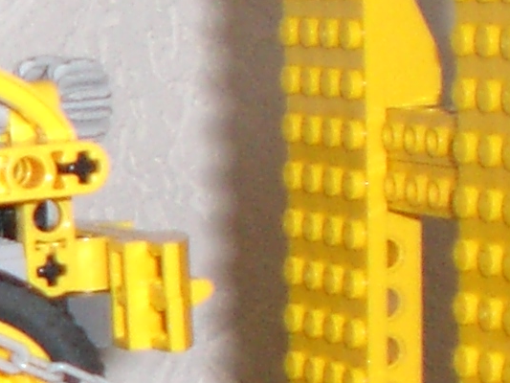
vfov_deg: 6.7
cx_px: -598
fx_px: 3227
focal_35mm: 219
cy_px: 525
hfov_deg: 8.5
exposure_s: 1/60
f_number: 3.1
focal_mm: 6.3
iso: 200
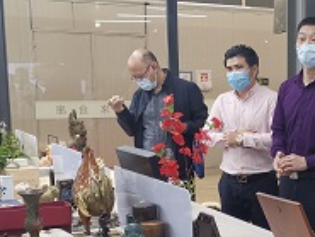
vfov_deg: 20.0
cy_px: 187
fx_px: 665
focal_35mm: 73
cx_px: 303
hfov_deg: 25.5
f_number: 1.8
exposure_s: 1/100
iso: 250
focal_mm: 4.75
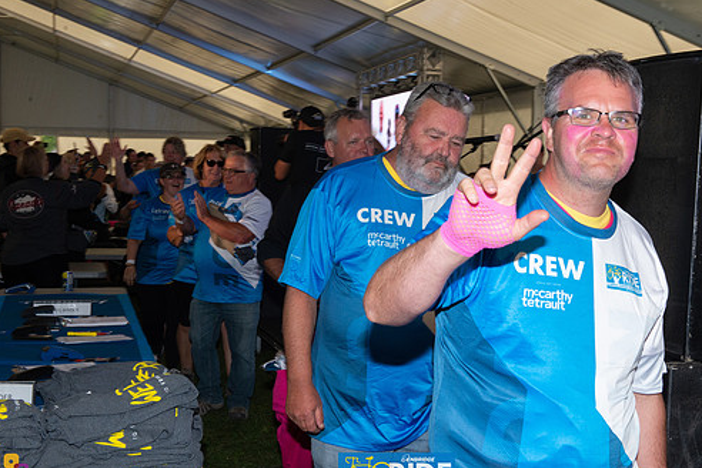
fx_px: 1150
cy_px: 249
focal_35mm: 59
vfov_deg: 23.0
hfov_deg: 33.9
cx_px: 397
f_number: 13
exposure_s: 1/125
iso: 1600
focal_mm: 50
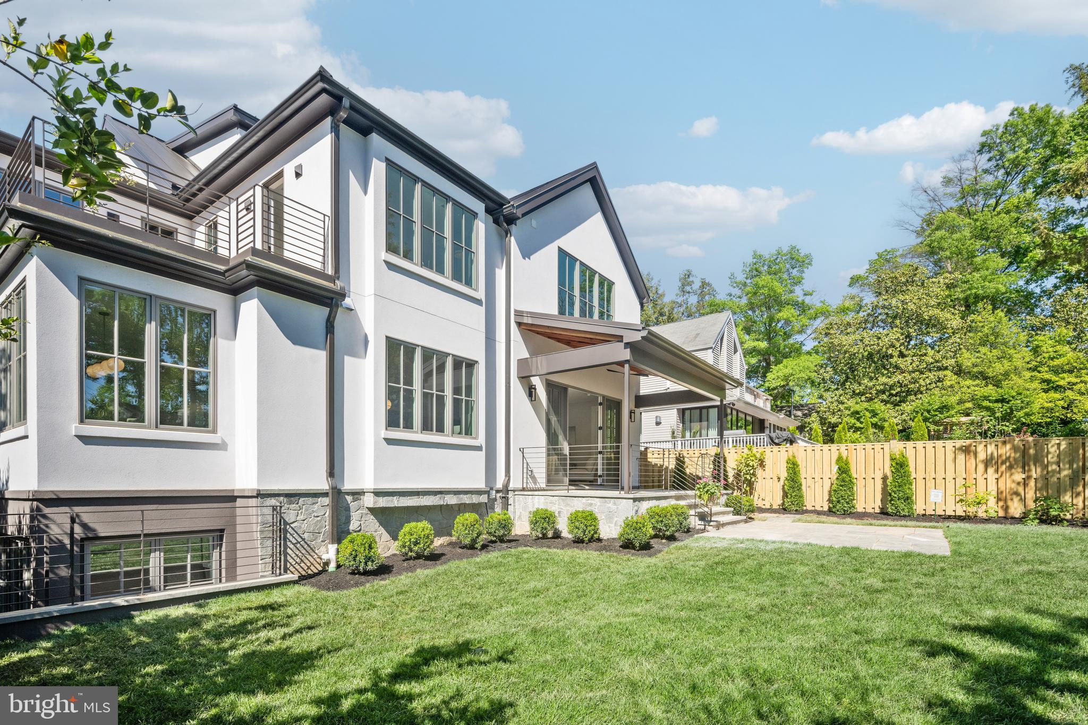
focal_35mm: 16
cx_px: 544
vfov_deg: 73.7
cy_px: 362
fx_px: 483
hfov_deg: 96.7
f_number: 9
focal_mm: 16
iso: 200
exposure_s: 1/400
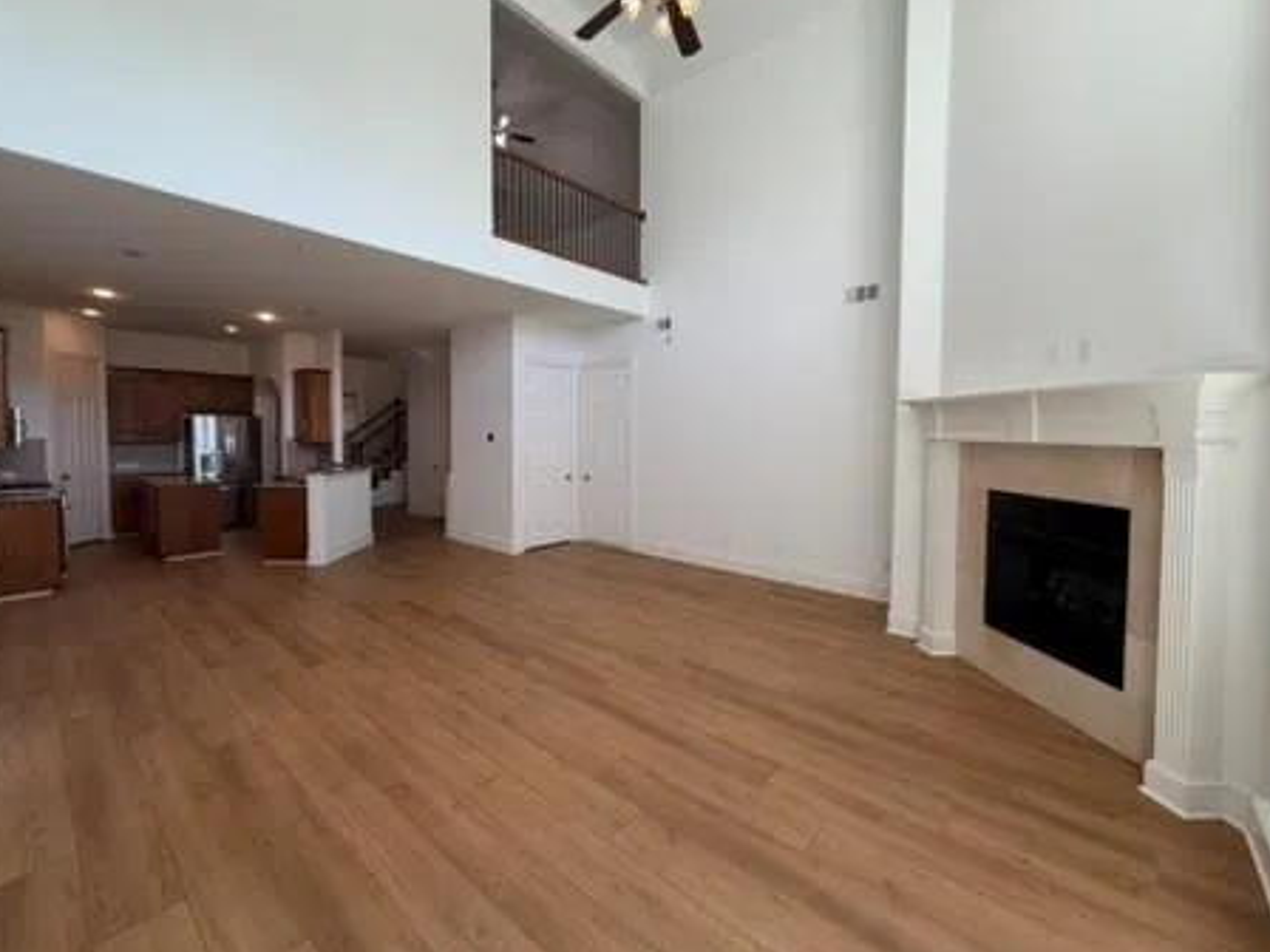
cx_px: 615
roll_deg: -0.6
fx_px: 550
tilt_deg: -1.7
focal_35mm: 15
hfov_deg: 98.1
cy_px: 453
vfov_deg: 81.7
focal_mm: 2.22
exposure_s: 1/120
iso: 80
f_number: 2.2
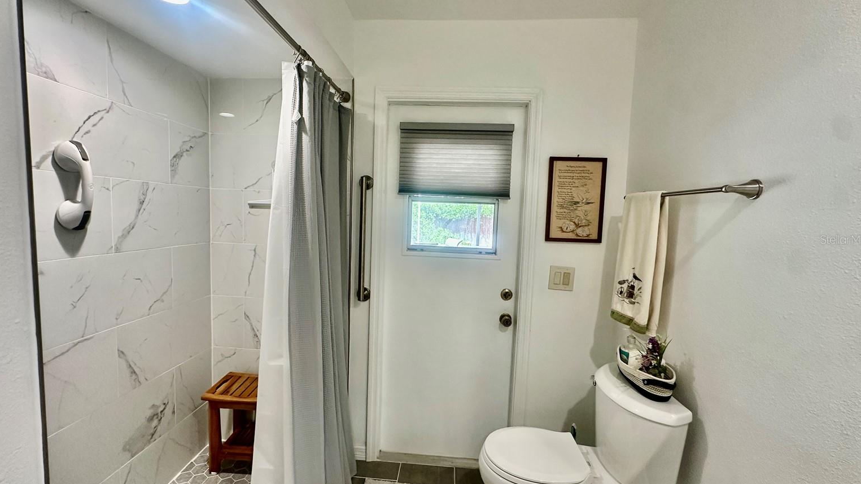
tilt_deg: -4.5
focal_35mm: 16
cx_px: 422
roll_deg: -2.3
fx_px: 365
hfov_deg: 99.4
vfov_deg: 67.1
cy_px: 239
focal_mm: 2.22
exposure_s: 1/120
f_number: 2.2
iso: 250
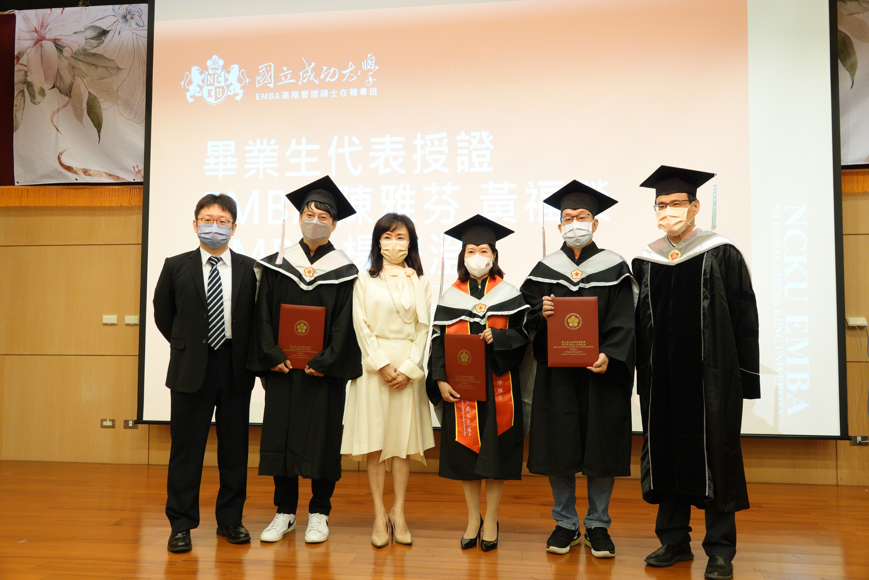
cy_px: 290
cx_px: 434
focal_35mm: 29
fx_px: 700
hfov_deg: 63.7
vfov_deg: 45.0
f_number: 2.8
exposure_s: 1/60
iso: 800
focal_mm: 10.59
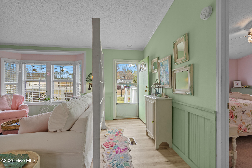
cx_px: 126
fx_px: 112
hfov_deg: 96.7
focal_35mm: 16
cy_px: 84
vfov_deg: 73.8
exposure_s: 1/15
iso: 640
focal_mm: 16
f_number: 8
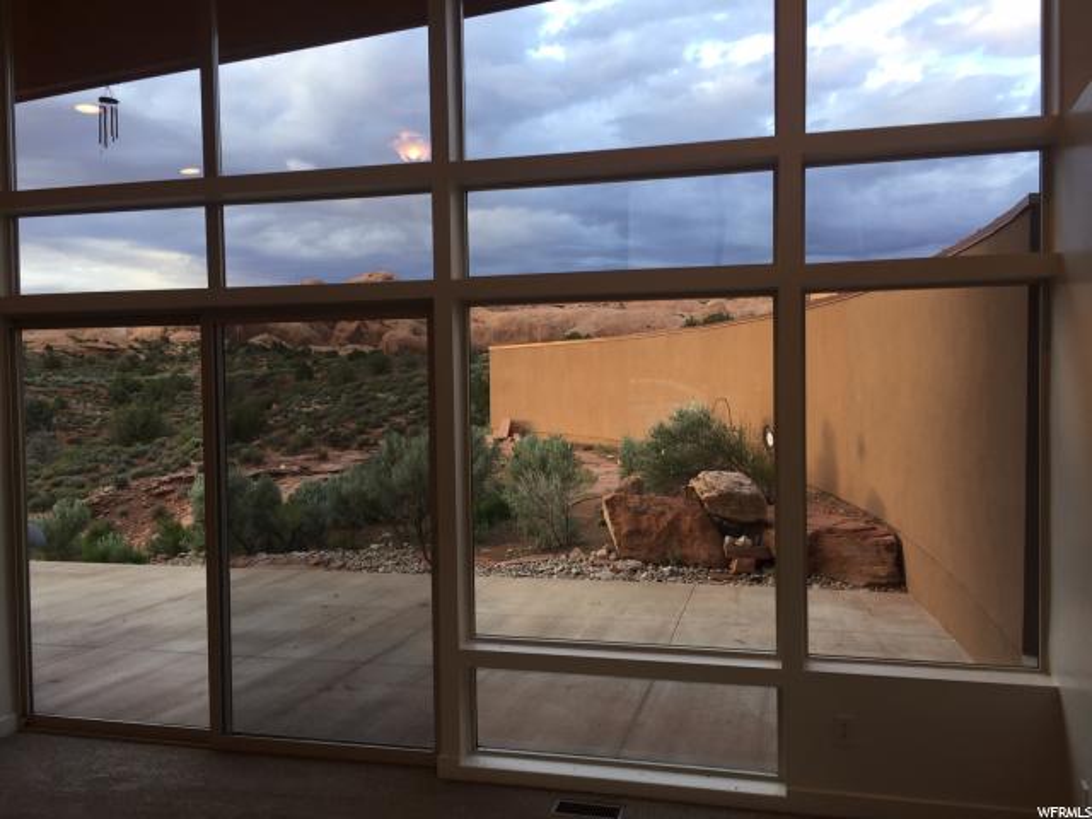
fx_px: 915
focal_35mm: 29
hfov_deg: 61.7
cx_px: 546
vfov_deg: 48.2
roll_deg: +1.1
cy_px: 410
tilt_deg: -2.7
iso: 32
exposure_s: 1/60
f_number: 2.2
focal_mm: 4.15
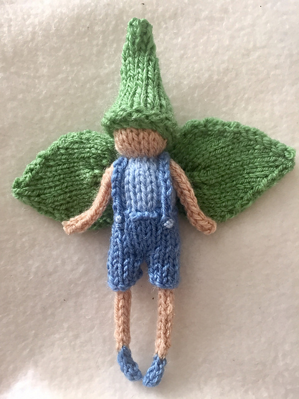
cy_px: 200
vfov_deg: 61.7
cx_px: 150
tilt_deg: -74.3
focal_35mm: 29
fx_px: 334
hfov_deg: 48.2
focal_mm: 4.15
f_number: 2.2
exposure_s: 1/33
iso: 40
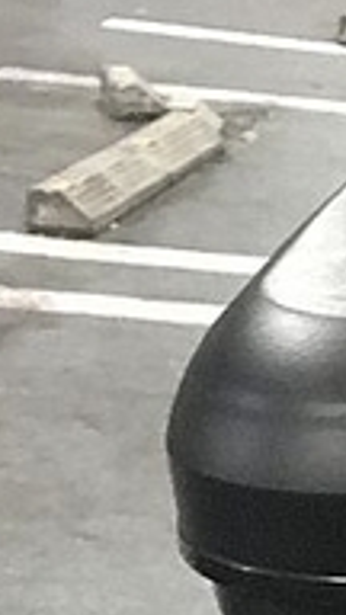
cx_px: 935
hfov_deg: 8.4
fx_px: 2071
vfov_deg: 15.5
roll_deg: -7.7
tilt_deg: -29.0
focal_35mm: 127
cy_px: 945
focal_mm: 3.99
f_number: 1.8
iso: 100
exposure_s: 1/4
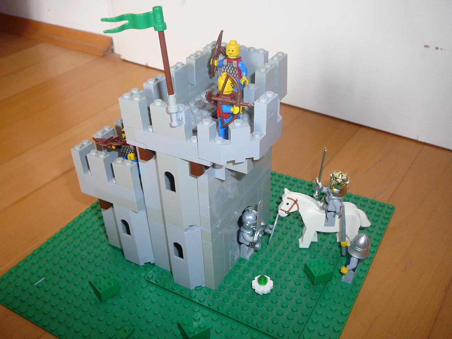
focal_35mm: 35
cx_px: 226
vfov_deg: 40.7
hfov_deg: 52.6
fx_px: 457
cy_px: 170
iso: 100
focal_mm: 5.2
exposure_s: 1/30
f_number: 2.8
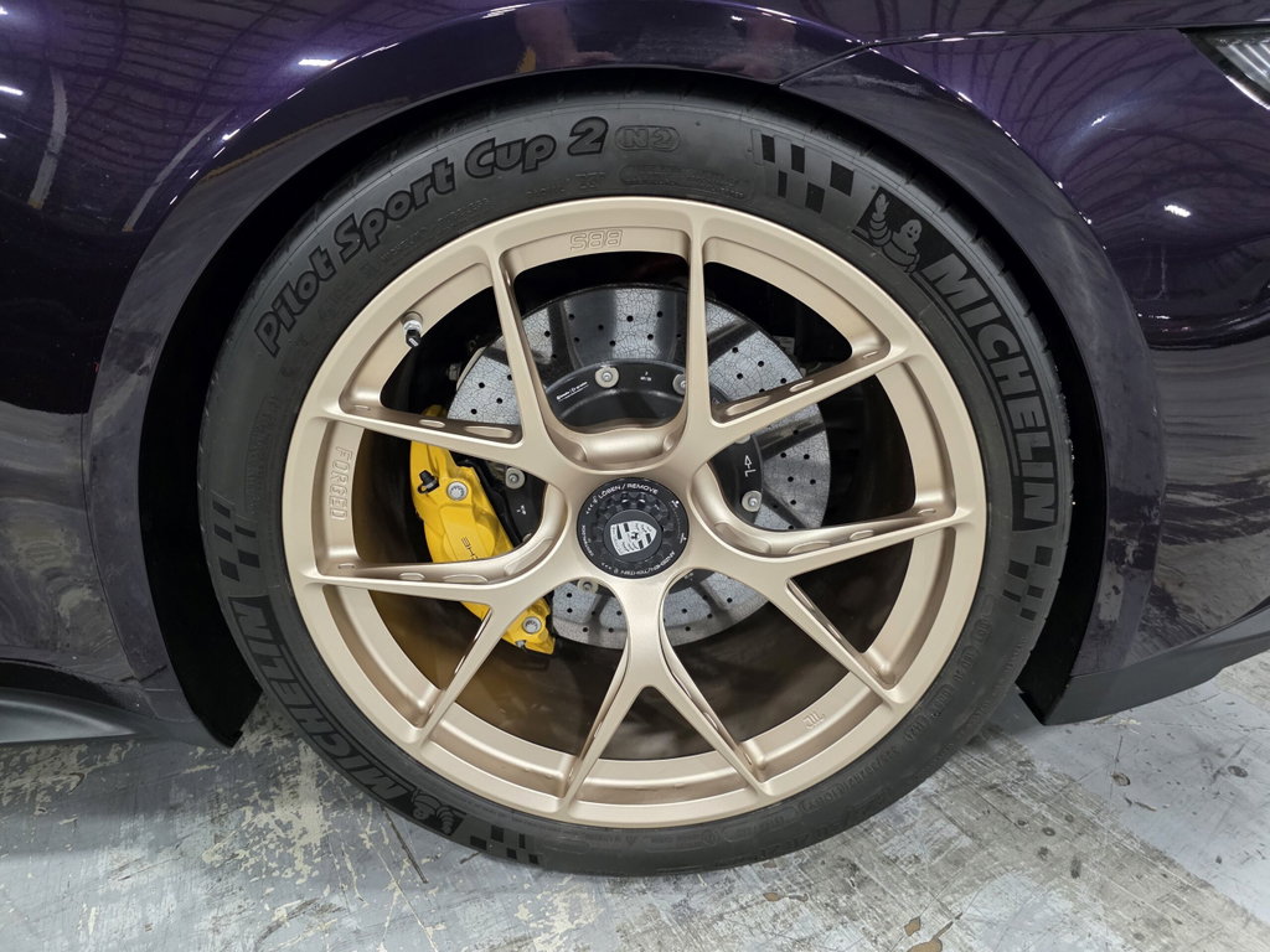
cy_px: 476
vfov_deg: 58.9
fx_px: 844
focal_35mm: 23
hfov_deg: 73.9
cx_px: 635
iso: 1000
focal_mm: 6.3
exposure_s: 1/120
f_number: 1.7
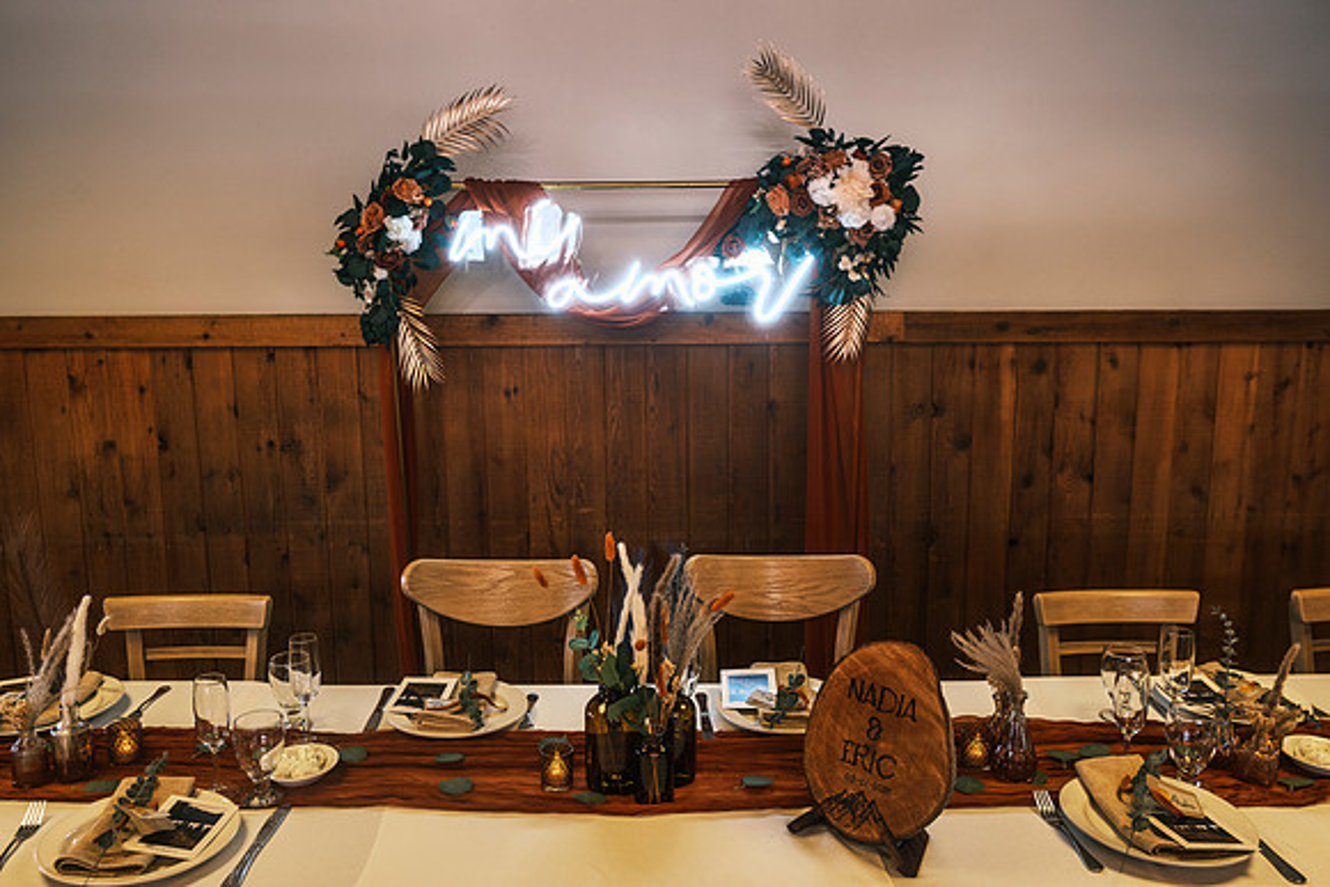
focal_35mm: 27
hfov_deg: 67.4
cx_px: 665
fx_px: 998
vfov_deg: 48.0
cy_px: 444
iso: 640
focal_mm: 18
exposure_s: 1/30
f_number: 3.2
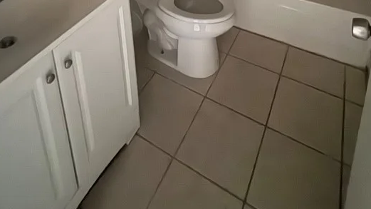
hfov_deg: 64.3
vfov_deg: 27.4
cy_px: -103
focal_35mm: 30
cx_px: 184
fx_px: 295
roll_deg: +1.7
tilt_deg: -16.9
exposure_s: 1/2
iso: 2500
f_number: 2.2
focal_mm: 2.22
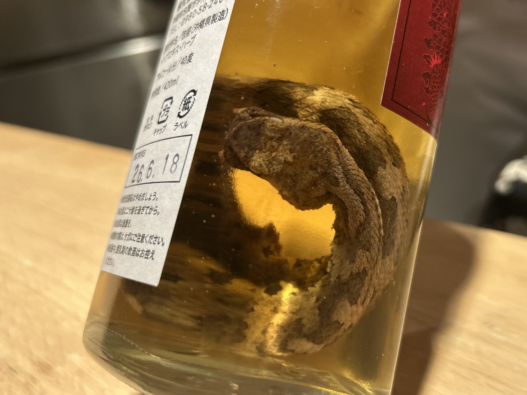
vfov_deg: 40.7
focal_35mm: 35
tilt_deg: -25.0
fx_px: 533
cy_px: 190
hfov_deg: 52.4
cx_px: 302
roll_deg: +8.7
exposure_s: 1/100
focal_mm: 5.7
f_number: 1.5
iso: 125
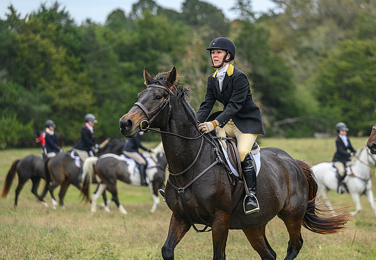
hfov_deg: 12.2
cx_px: 227
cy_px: 128
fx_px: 1765
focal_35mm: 167
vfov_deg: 8.4
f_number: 3.2
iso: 500
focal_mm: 140
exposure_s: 1/640
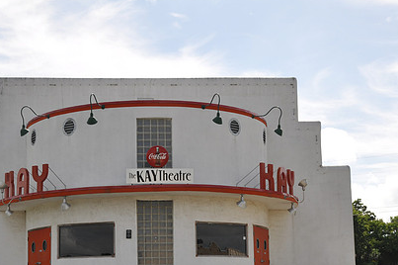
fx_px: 762
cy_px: 183
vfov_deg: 19.6
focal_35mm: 69
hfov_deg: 29.1
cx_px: 146
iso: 200
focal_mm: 32
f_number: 10
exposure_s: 1/100
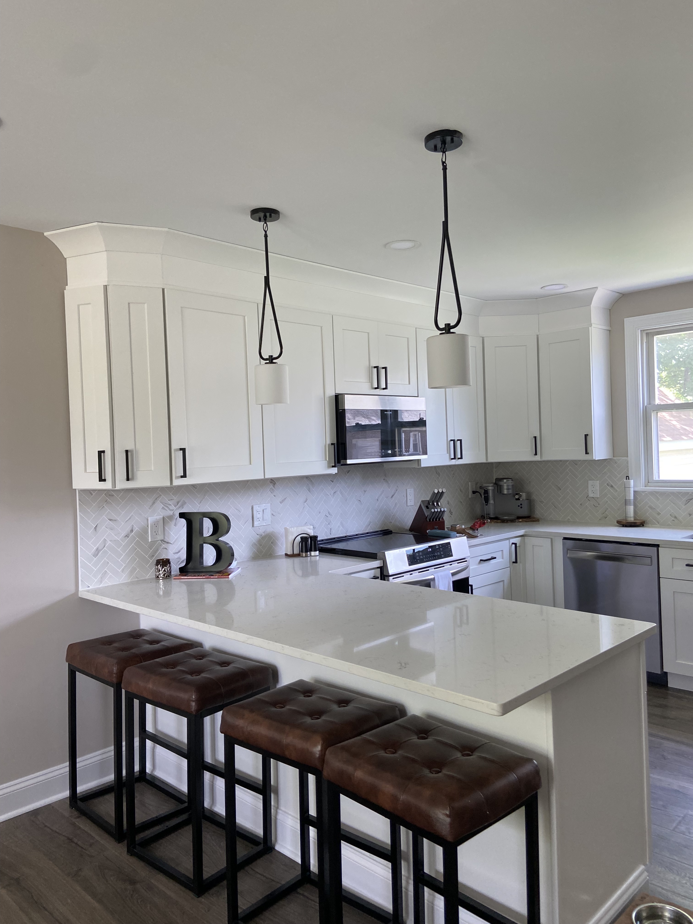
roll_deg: +2.8
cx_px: 346
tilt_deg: -0.5
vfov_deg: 67.3
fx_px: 694
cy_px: 462
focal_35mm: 26
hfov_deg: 53.1
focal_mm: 4.25
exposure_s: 1/121
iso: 125
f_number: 1.8
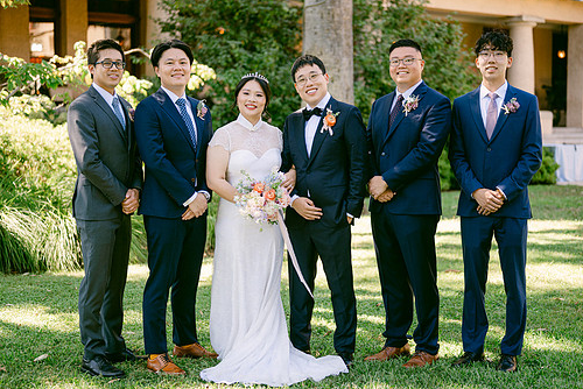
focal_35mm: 58
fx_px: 940
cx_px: 298
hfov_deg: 34.5
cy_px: 189
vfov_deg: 23.4
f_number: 1.8
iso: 80
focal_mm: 50
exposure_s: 1/320
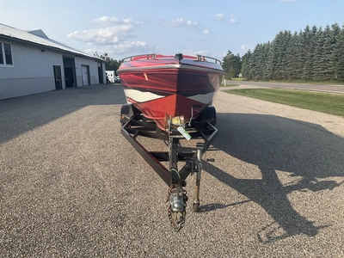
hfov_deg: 61.7
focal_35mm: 29
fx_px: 288
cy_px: 129
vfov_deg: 48.2
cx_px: 172
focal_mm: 3
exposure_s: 1/1195
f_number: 1.8
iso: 25
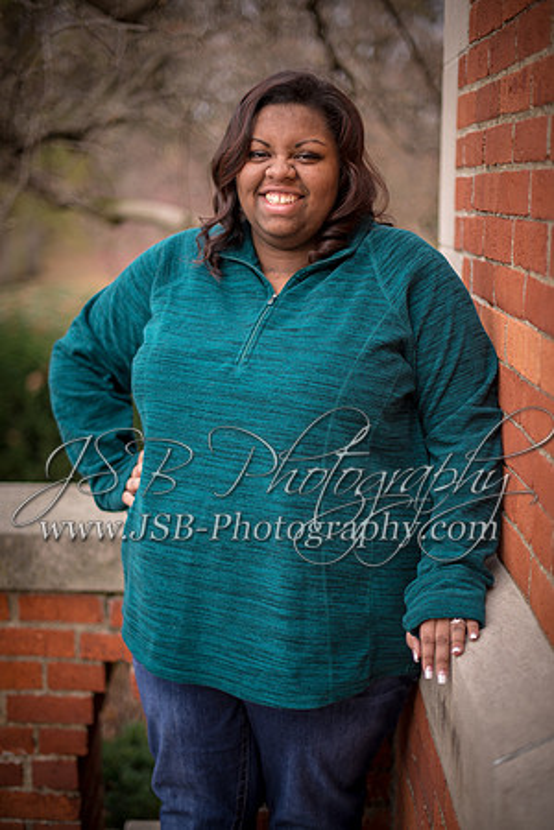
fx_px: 1154
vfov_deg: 39.6
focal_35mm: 50
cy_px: 415
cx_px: 277
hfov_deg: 27.0
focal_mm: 50
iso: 200
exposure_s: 1/60
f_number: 1.4
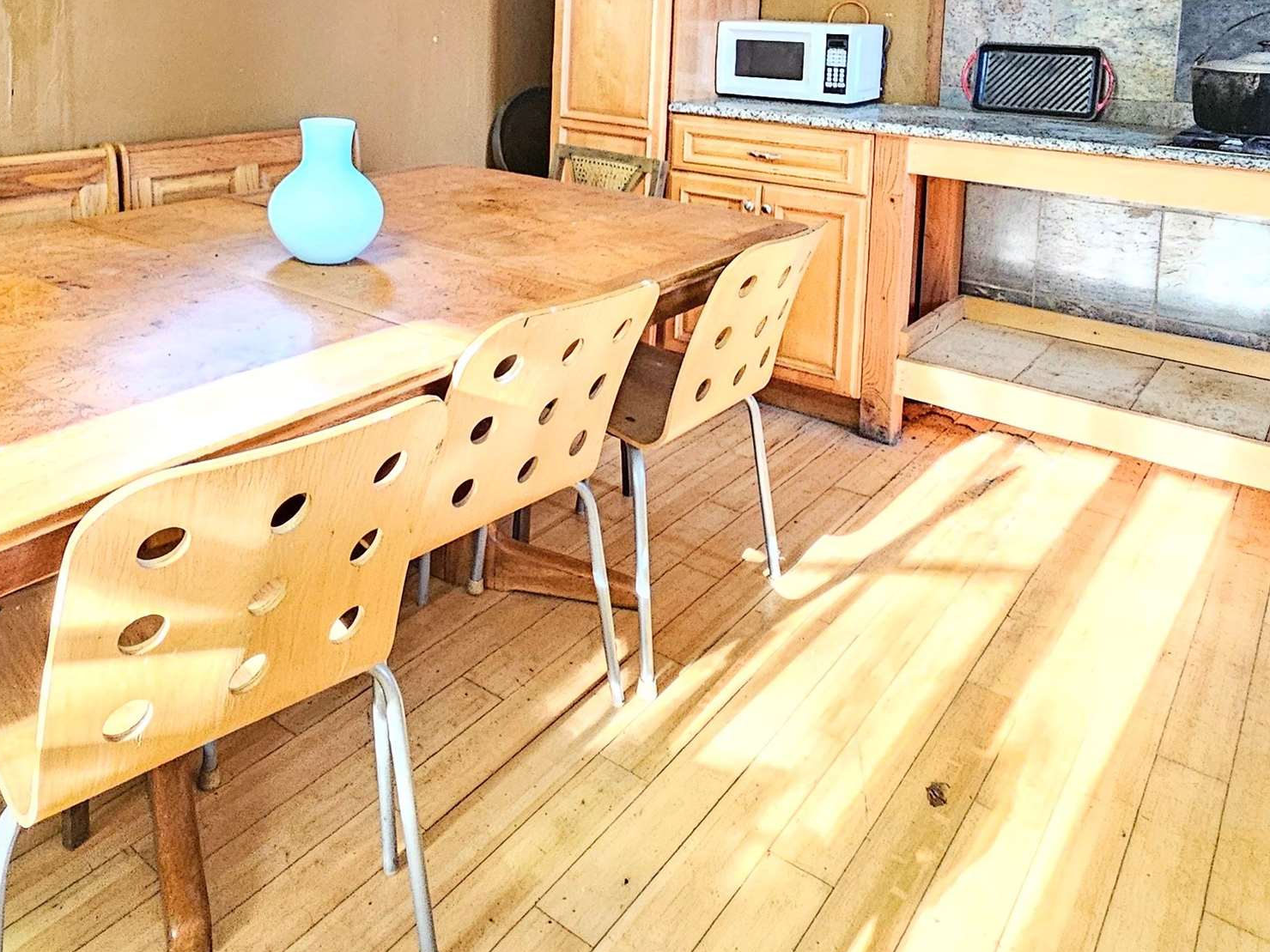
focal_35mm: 27
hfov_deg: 63.4
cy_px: 68
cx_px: 404
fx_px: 991
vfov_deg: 45.7
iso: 800
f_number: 2.2
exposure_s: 1/24
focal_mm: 2.2
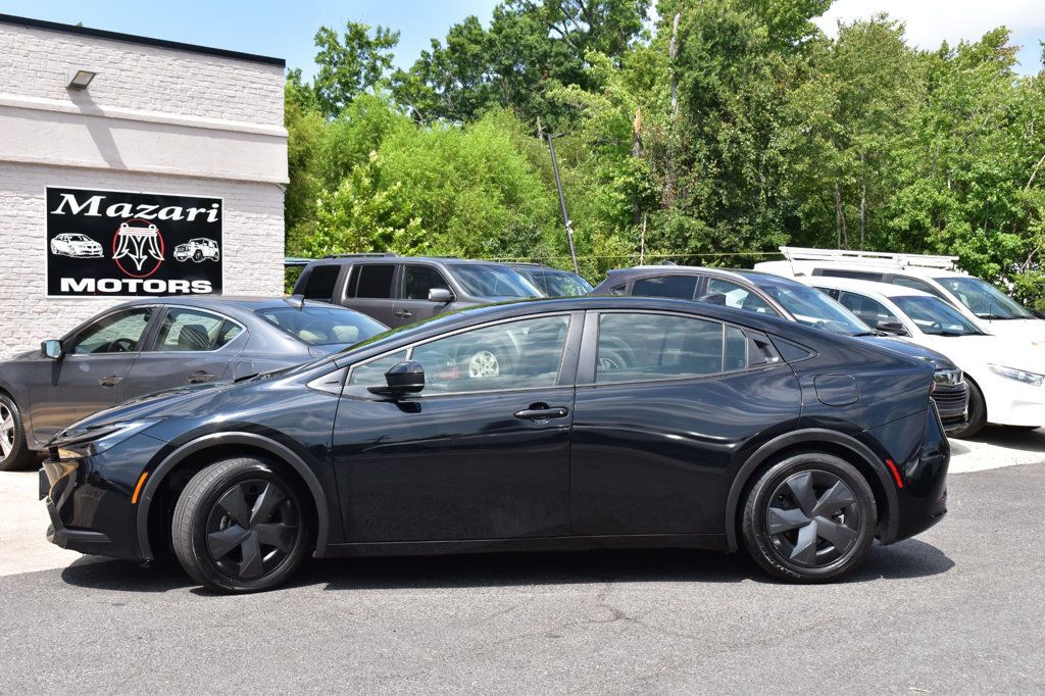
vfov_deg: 25.7
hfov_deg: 37.9
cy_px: 348
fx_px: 1523
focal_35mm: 52
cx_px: 522
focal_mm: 35
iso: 400
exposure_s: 1/400
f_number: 11
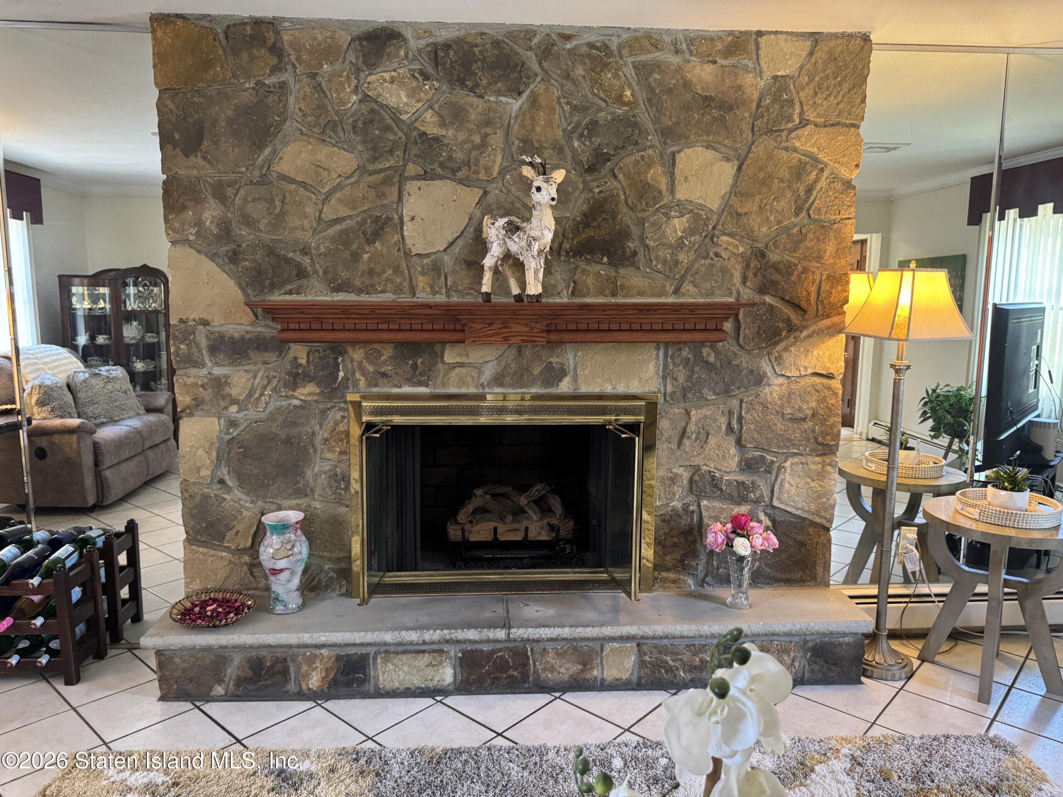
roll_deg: -0.4
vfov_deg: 56.8
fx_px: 737
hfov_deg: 71.6
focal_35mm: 24
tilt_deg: -8.7
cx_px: 532
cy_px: 398
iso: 500
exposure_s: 1/60
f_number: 1.78
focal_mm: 6.76
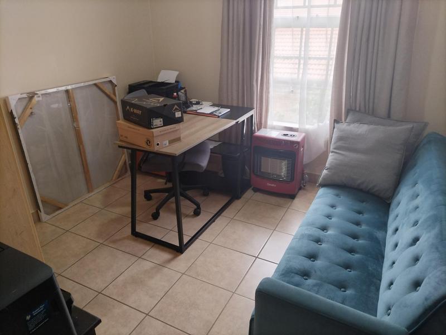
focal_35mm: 26
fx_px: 335
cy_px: 168
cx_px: 223
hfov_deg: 67.3
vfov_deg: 53.1
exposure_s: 1/50
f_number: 1.8
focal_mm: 4.7
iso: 398
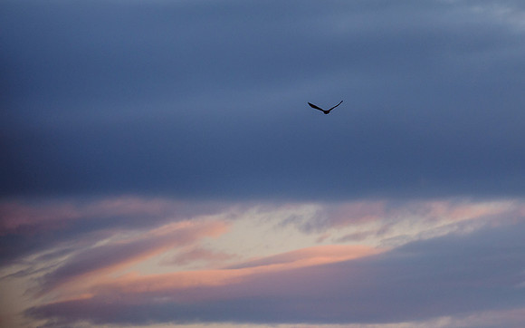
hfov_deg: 5.2
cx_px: 335
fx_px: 5802
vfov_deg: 3.2
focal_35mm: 406
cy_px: 77
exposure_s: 1/320
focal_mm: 150
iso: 200
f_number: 4
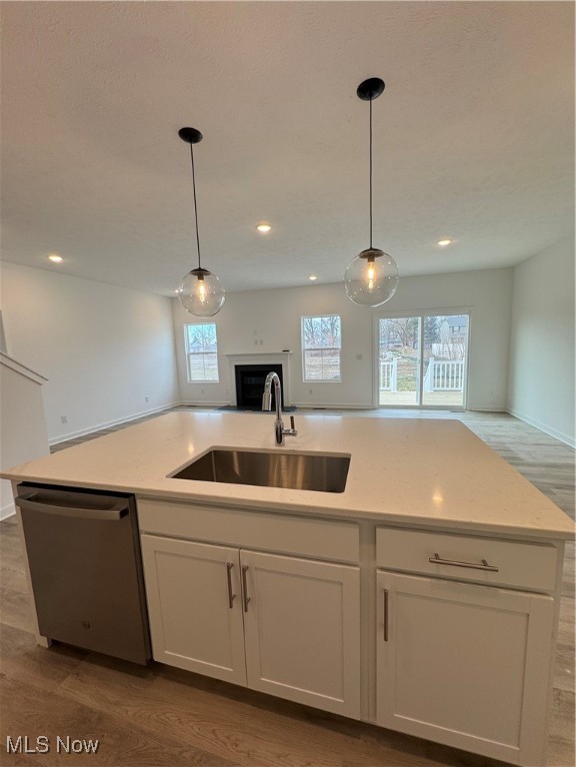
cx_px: 288
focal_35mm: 14
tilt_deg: -7.8
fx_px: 311
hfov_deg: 85.7
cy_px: 384
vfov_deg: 102.1
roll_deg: +2.0
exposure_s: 1/120
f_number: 2.2
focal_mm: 2.22
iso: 50
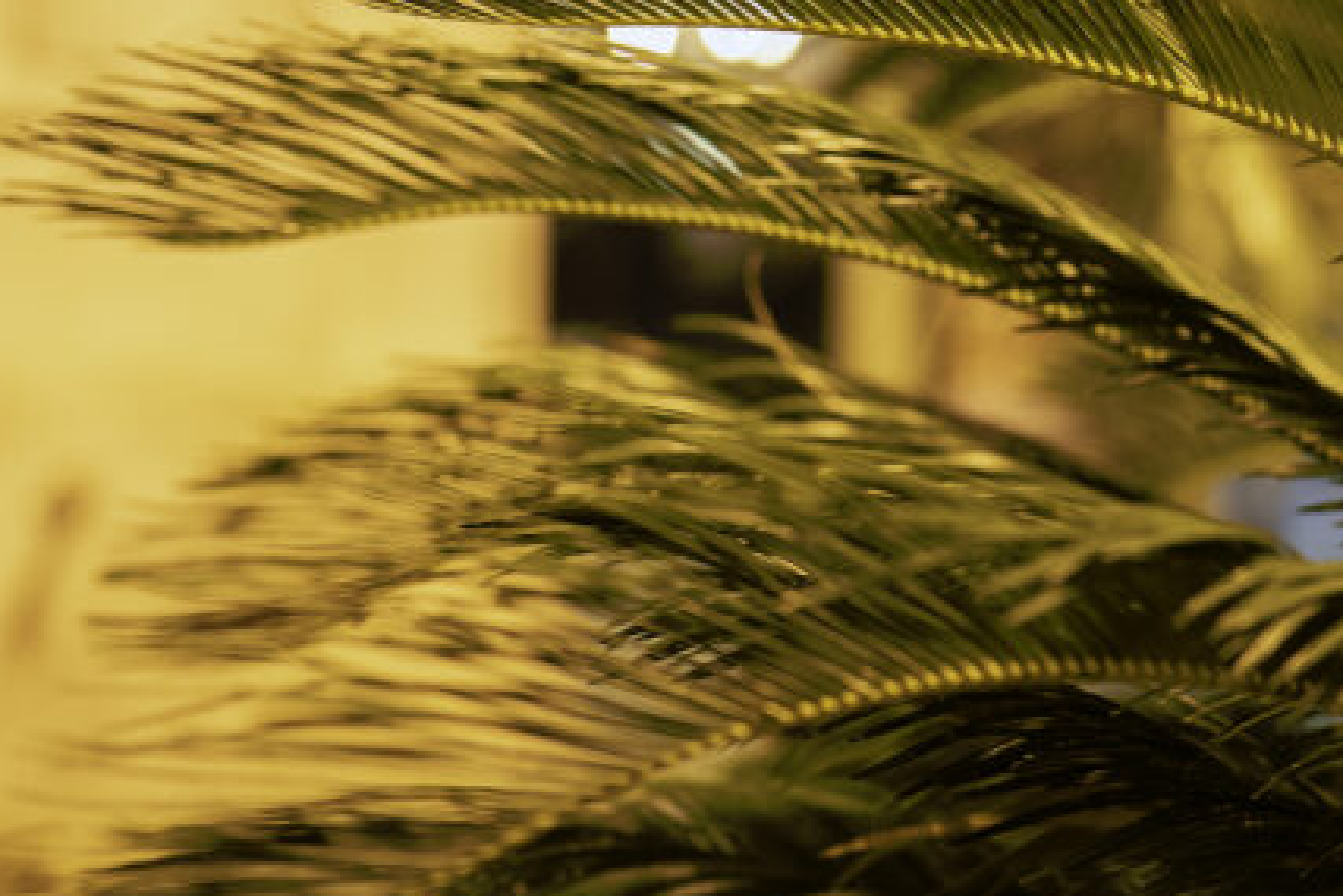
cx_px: 969
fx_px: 4478
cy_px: -20
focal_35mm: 120
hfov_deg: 17.0
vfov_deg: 11.3
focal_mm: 50
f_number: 2.2
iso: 250
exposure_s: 1/50
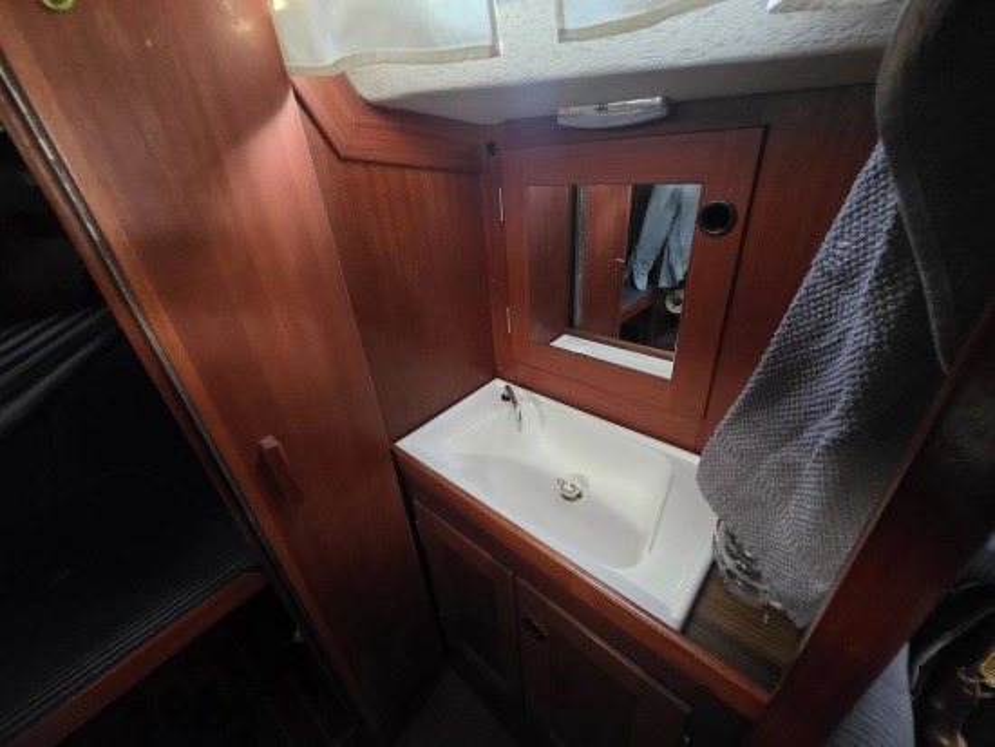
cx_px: 498
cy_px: 374
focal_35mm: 13
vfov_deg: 90.0
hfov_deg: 106.2
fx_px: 374
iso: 1000
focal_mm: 2.2
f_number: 1.9
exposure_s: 1/50
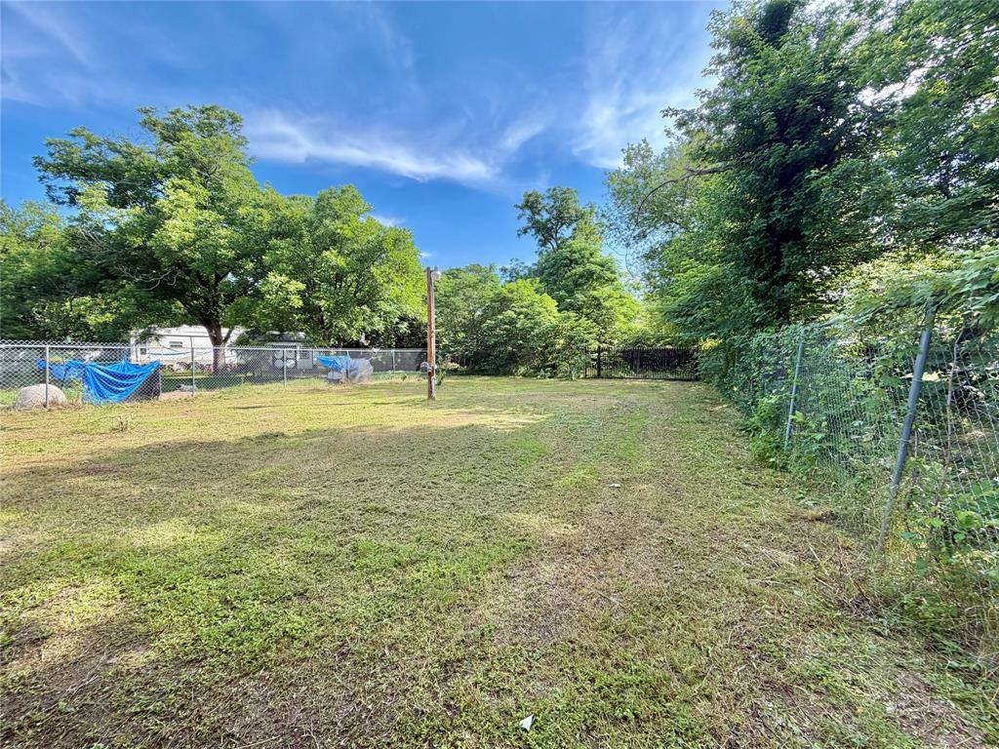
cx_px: 500
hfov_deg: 102.1
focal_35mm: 14
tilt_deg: -2.5
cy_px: 374
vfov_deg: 85.7
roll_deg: +0.3
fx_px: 404
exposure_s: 1/502
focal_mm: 2.22
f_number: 2.2
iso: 50
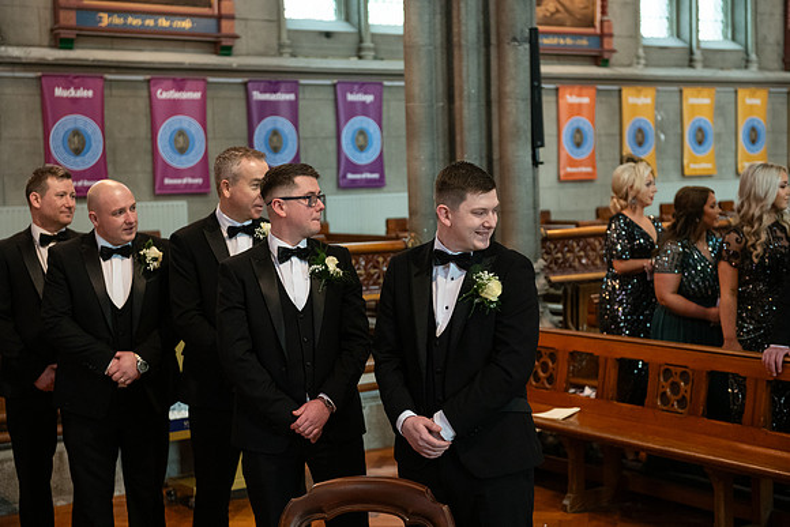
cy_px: 264
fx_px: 1273
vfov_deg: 23.4
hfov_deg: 34.5
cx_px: 395
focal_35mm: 58
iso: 1250
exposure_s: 1/160
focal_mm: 58
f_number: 3.5
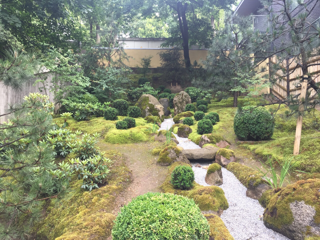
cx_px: 160
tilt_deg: +4.8
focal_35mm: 29
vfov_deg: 48.2
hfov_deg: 61.7
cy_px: 120
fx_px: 268
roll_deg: +1.5
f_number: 2.2
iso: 32
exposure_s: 1/113
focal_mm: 4.15
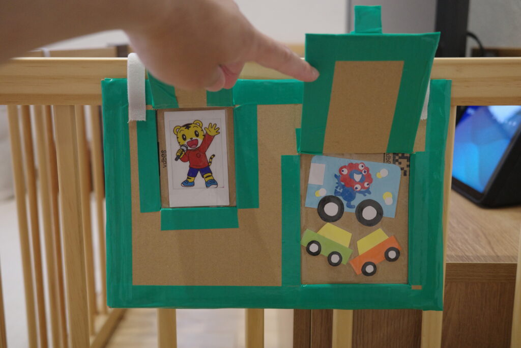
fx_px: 579
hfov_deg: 48.5
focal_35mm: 40
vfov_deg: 33.4
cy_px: 174
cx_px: 260
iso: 1600
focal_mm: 26
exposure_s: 1/15
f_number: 2.8
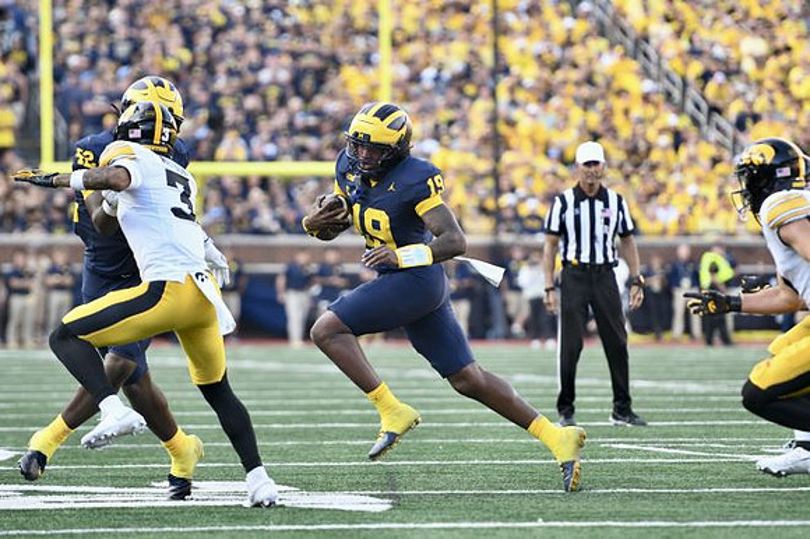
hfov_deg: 6.9
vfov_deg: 4.6
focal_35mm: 300
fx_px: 6746
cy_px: 270
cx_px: 405
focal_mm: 200
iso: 800
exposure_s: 1/1000
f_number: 2.8
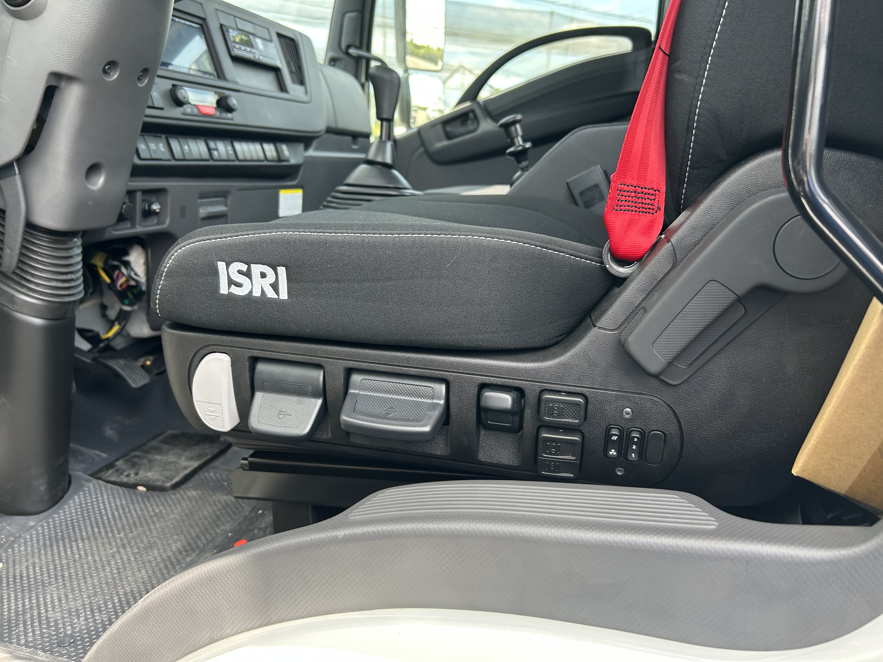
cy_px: 331
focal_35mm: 26
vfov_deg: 53.1
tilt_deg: -14.1
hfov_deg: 67.3
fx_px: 663
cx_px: 442
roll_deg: -0.8
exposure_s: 1/190
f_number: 1.5
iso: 50
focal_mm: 5.7
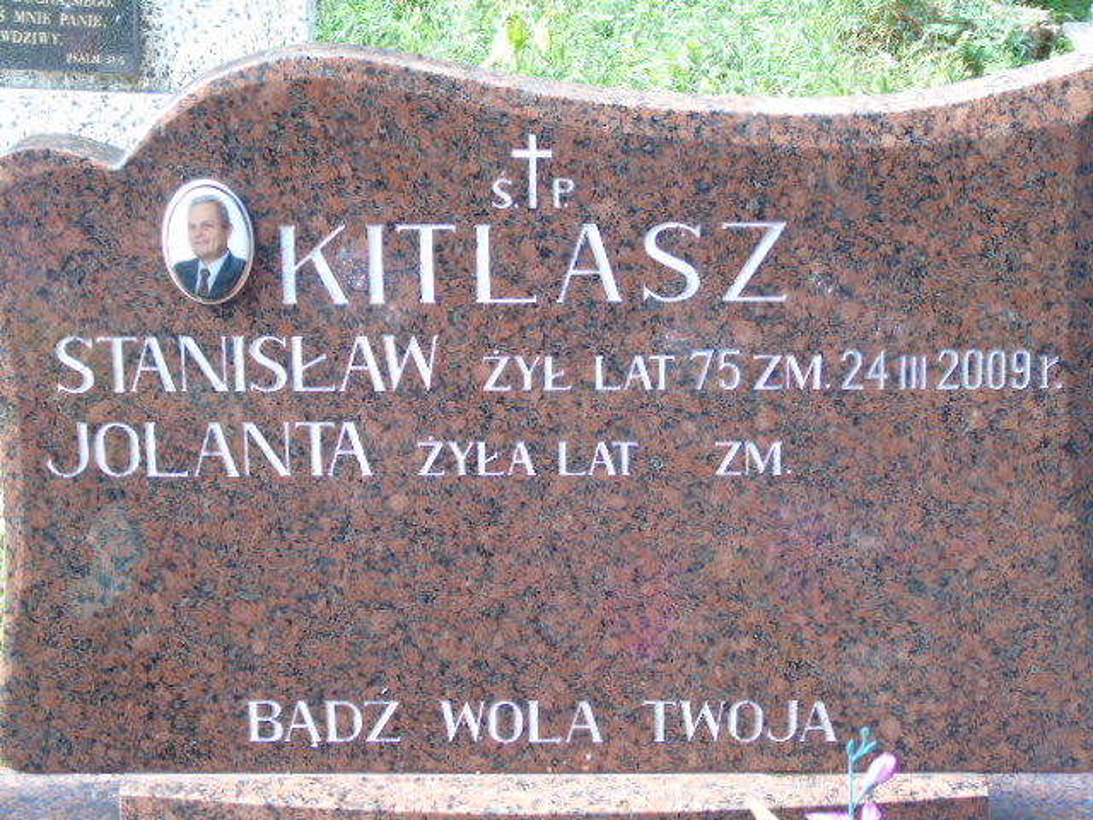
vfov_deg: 18.0
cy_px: 410
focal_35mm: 82
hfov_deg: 23.8
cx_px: 546
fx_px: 2589
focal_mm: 15
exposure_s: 1/30
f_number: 4.1
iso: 100
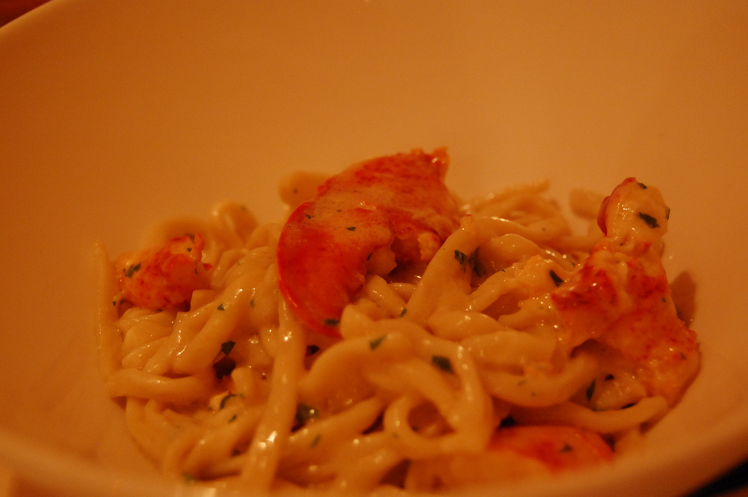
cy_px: 248
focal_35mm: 52
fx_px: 1090
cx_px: 374
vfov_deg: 25.7
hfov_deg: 37.9
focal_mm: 35
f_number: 4.8
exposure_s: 1/8
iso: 1600
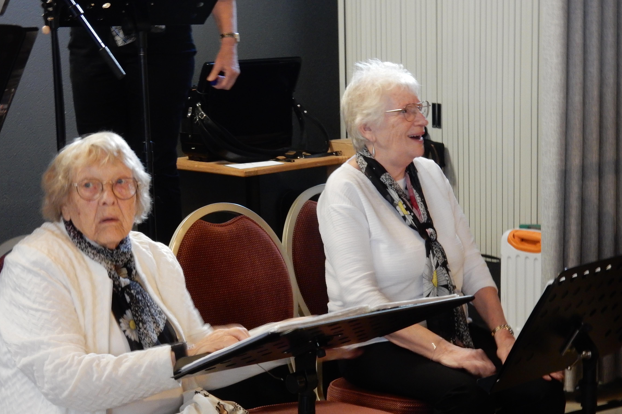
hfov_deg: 23.1
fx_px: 1520
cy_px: 208
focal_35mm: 88
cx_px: 310
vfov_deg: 15.5
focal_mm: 14.9
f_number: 5
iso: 560
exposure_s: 1/8
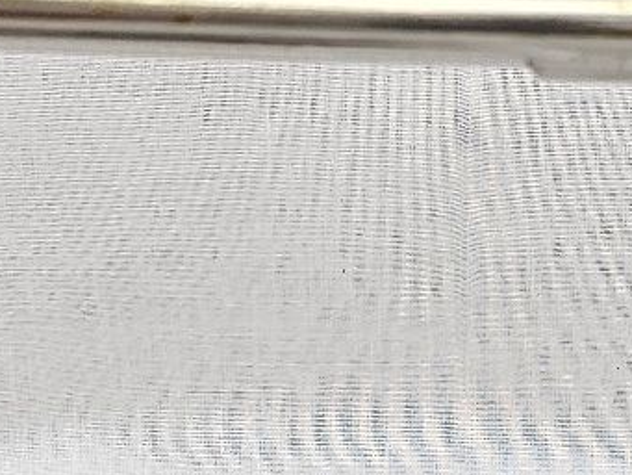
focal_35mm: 135
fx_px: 2466
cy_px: 427
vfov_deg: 10.9
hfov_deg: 14.5
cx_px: 493
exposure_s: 1/100
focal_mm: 6.3
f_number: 1.7
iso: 40
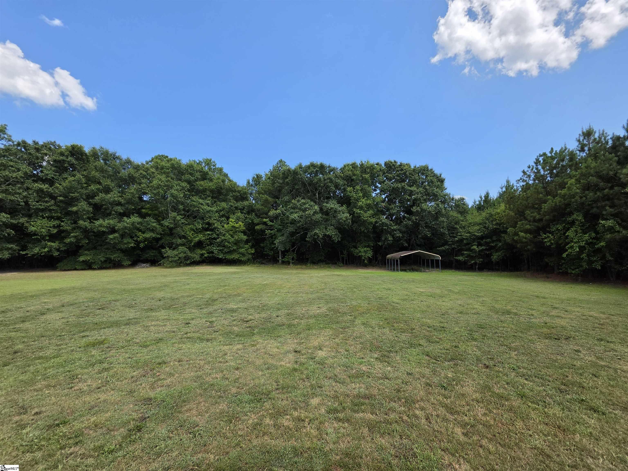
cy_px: 236
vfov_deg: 89.9
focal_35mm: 13
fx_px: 236
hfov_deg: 106.2
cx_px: 314
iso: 32
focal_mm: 2.2
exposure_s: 1/1580
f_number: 1.9
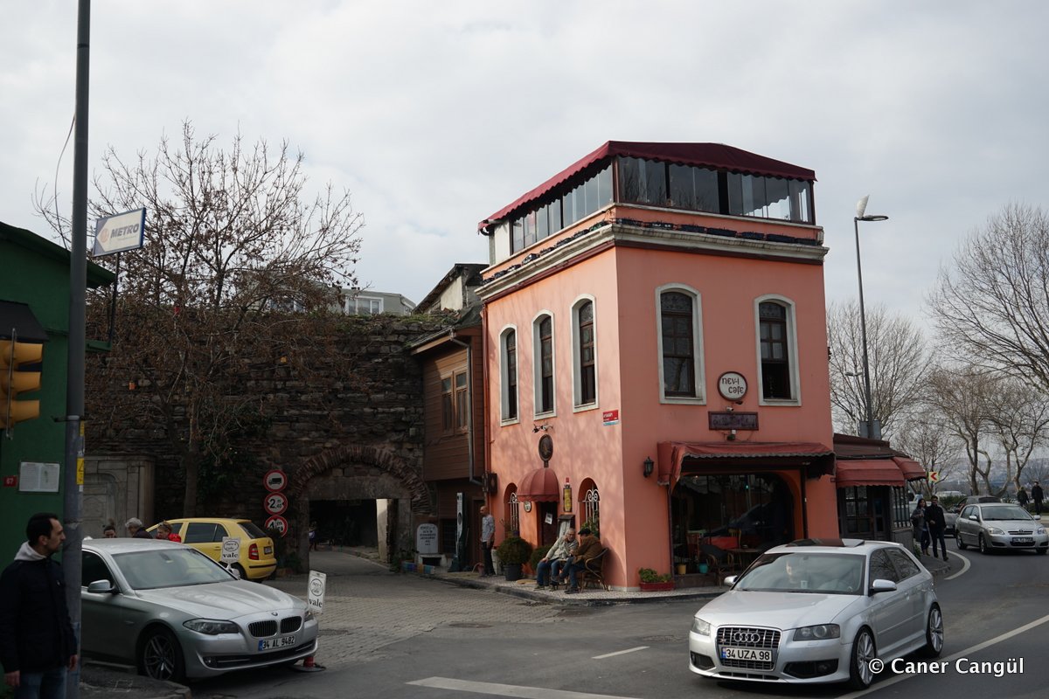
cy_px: 350
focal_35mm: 36
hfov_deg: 53.1
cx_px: 524
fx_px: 1049
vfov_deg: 36.9
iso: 100
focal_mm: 36
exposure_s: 1/500
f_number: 5
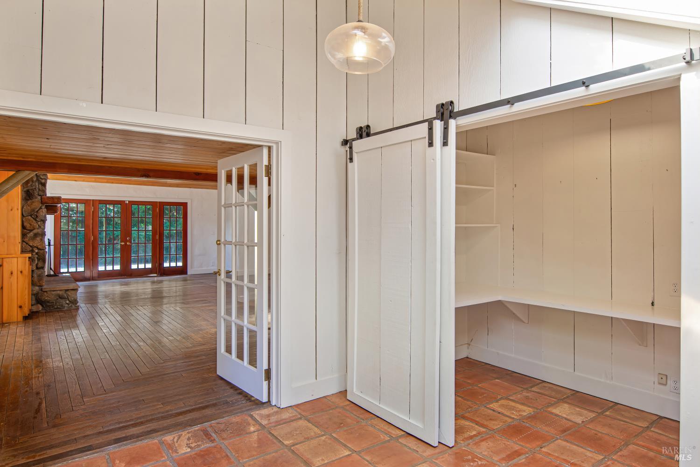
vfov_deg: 59.5
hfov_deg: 81.2
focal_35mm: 21
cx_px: 350
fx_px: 408
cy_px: 234
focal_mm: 14
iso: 100
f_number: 2.8
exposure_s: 1/15
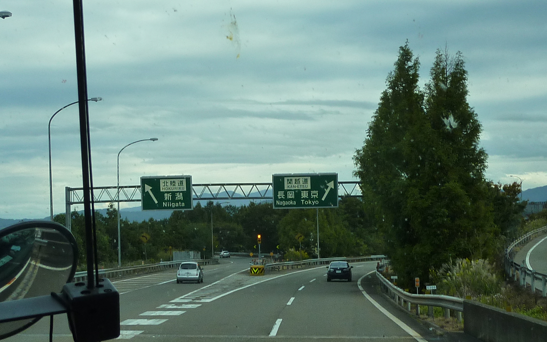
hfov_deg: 25.8
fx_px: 1192
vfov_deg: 16.3
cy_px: 192
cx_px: 284
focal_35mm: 80
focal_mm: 6.5
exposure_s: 1/200
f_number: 4
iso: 125
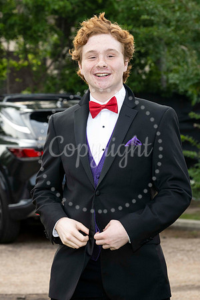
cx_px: 81
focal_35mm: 158
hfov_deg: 8.7
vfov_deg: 13.0
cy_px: 150
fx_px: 1312
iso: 500
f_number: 7.1
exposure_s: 1/200
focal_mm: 105
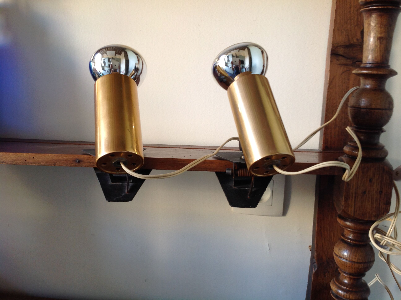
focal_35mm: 35
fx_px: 405
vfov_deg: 40.6
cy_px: 150
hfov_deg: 52.7
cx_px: 200
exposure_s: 1/15
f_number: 2.4
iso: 64
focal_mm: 4.28
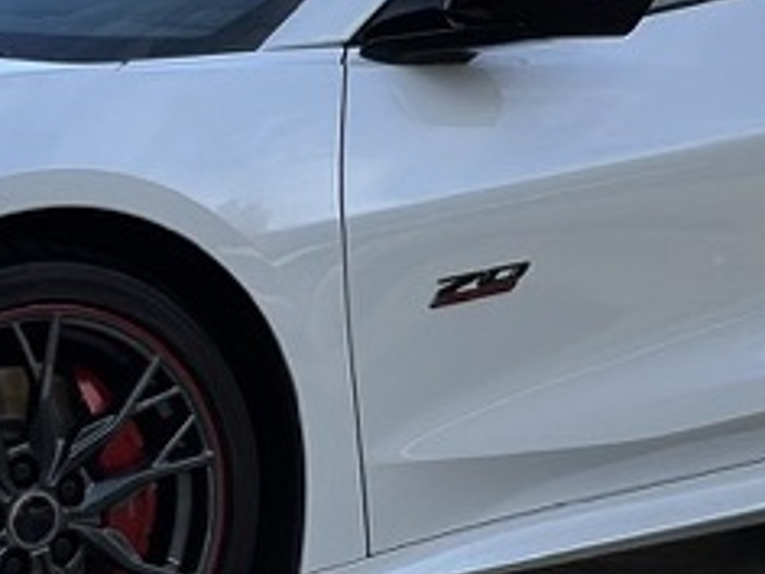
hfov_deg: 9.7
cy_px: 29
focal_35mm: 203
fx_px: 4486
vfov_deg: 7.3
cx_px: 366
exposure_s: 1/3876
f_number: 1.78
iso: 100
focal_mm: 6.86
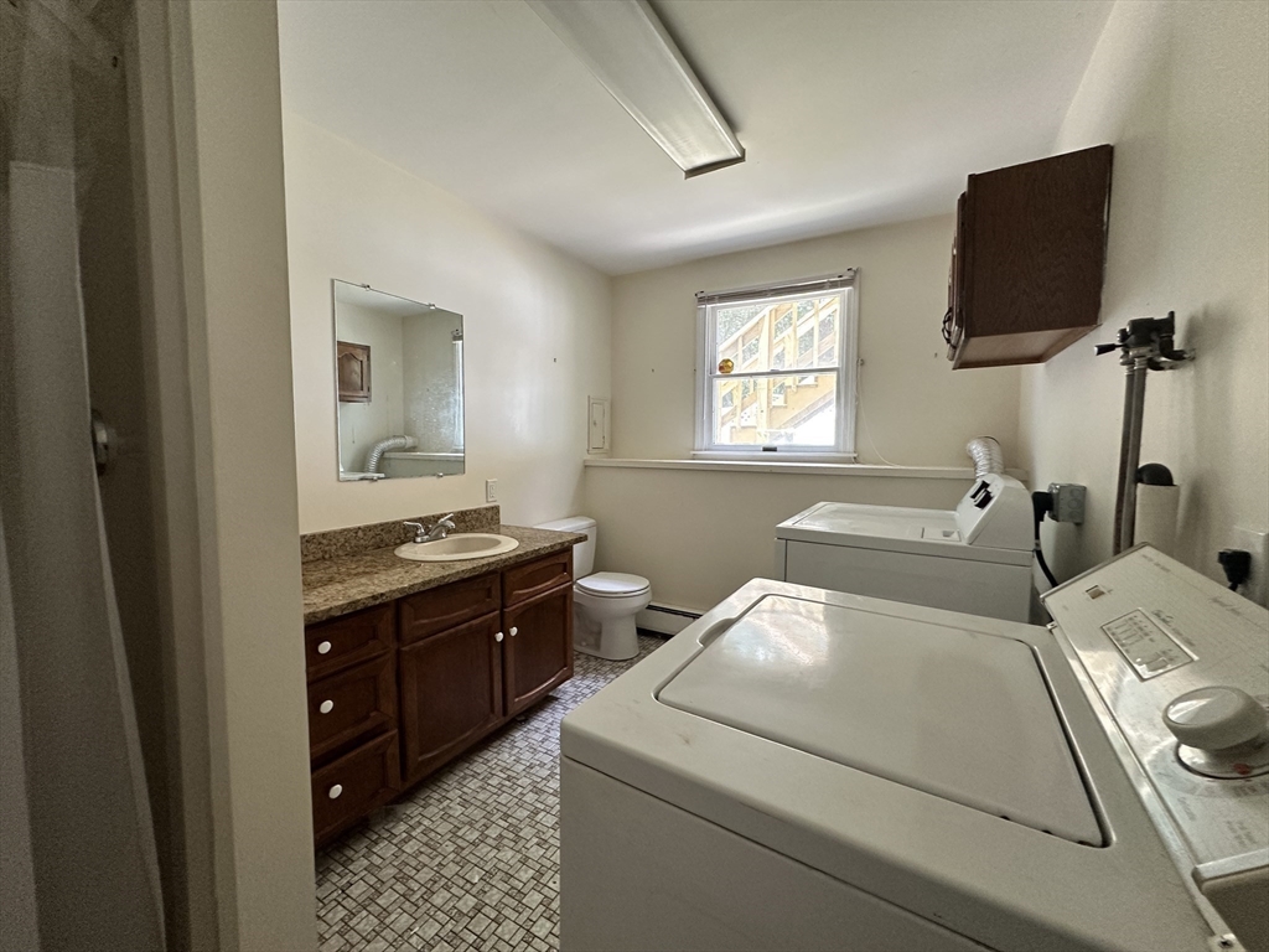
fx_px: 513
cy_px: 476
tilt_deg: -3.2
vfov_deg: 85.7
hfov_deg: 102.1
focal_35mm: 14
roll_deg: -1.0
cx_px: 634
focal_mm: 2.22
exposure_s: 1/81
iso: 320
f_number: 2.2
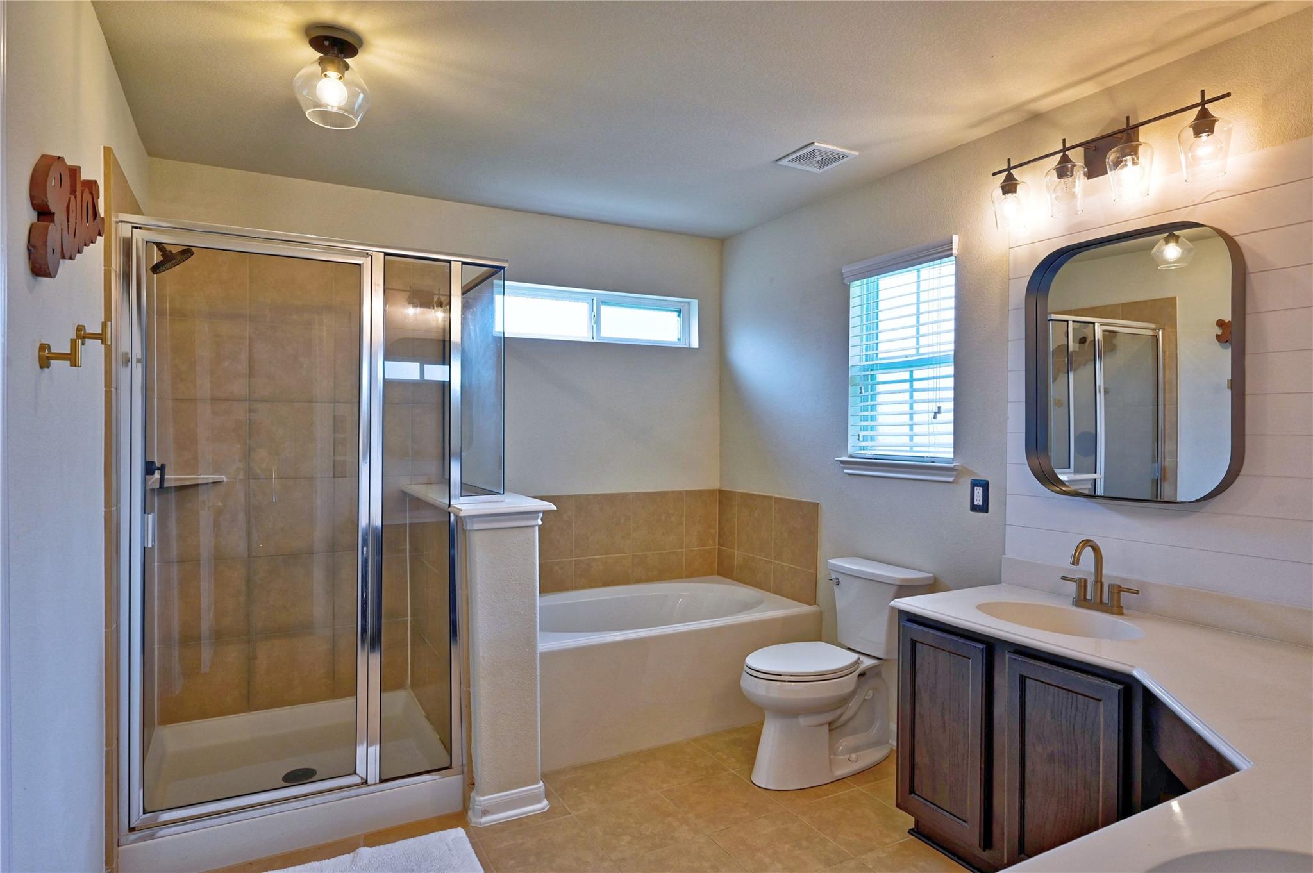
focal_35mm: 20
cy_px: 436
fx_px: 729
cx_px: 656
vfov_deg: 61.8
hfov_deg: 84.0
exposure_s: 1/13
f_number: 8
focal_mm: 20
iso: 400
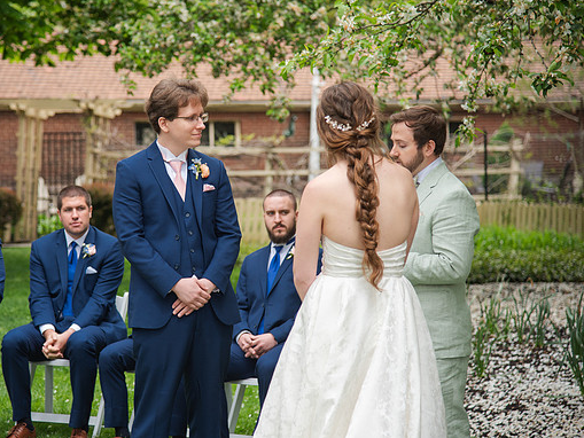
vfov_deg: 12.0
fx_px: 2092
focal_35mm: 124
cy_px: 192
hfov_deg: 15.9
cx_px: 220
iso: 100
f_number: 4
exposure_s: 1/400
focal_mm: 98
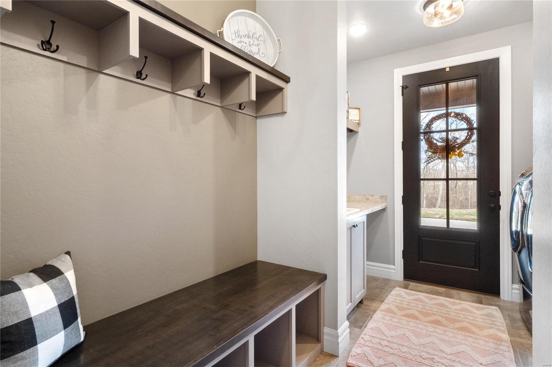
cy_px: 184
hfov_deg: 90.0
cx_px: 276
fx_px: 276
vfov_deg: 67.4
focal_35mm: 18
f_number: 10
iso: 400
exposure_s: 1/1.67
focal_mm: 9
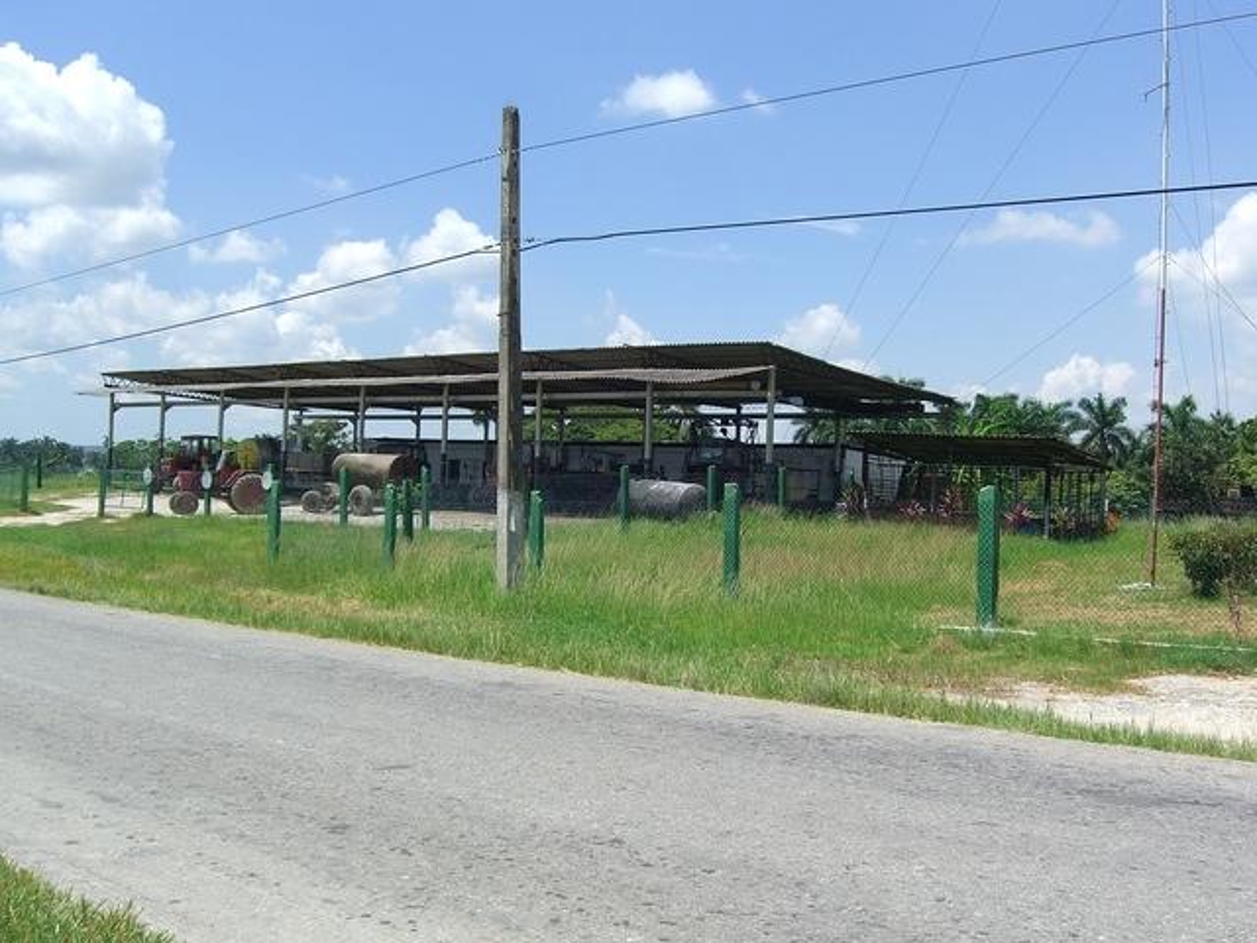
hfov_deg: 49.0
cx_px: 628
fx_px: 1380
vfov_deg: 37.7
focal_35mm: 38
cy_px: 472
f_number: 4
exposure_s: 1/640
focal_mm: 7.9
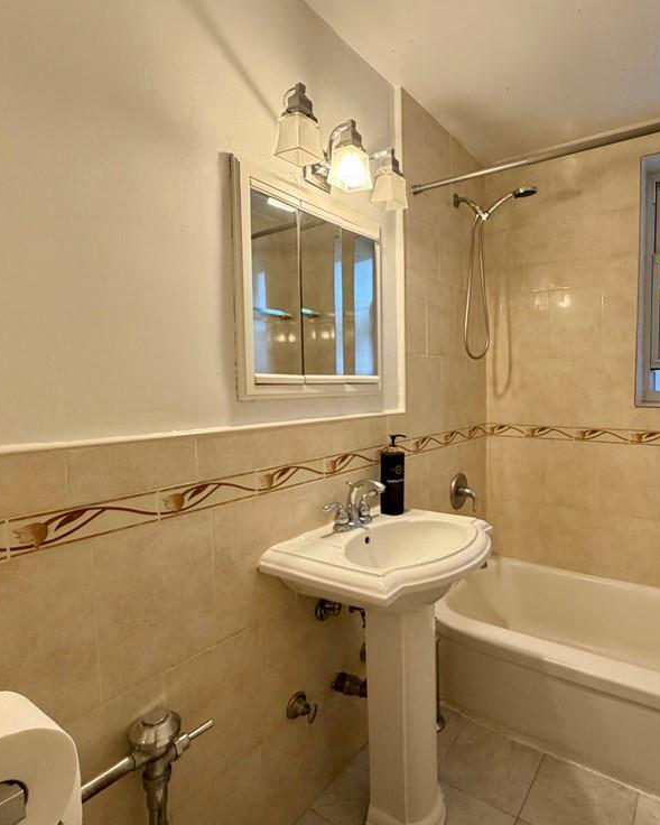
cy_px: 412
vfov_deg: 83.3
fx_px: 464
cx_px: 431
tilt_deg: -4.1
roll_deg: +0.6
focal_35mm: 19
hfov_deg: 69.2
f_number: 2.2
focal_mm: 2.22
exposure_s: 1/120
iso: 320
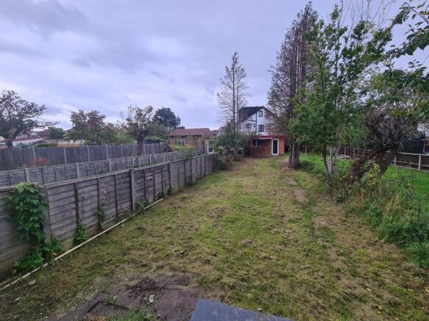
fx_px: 161
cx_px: 214
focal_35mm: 13
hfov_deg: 106.2
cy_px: 160
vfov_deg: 89.9
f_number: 2.2
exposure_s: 1/400
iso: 50
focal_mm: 2.2
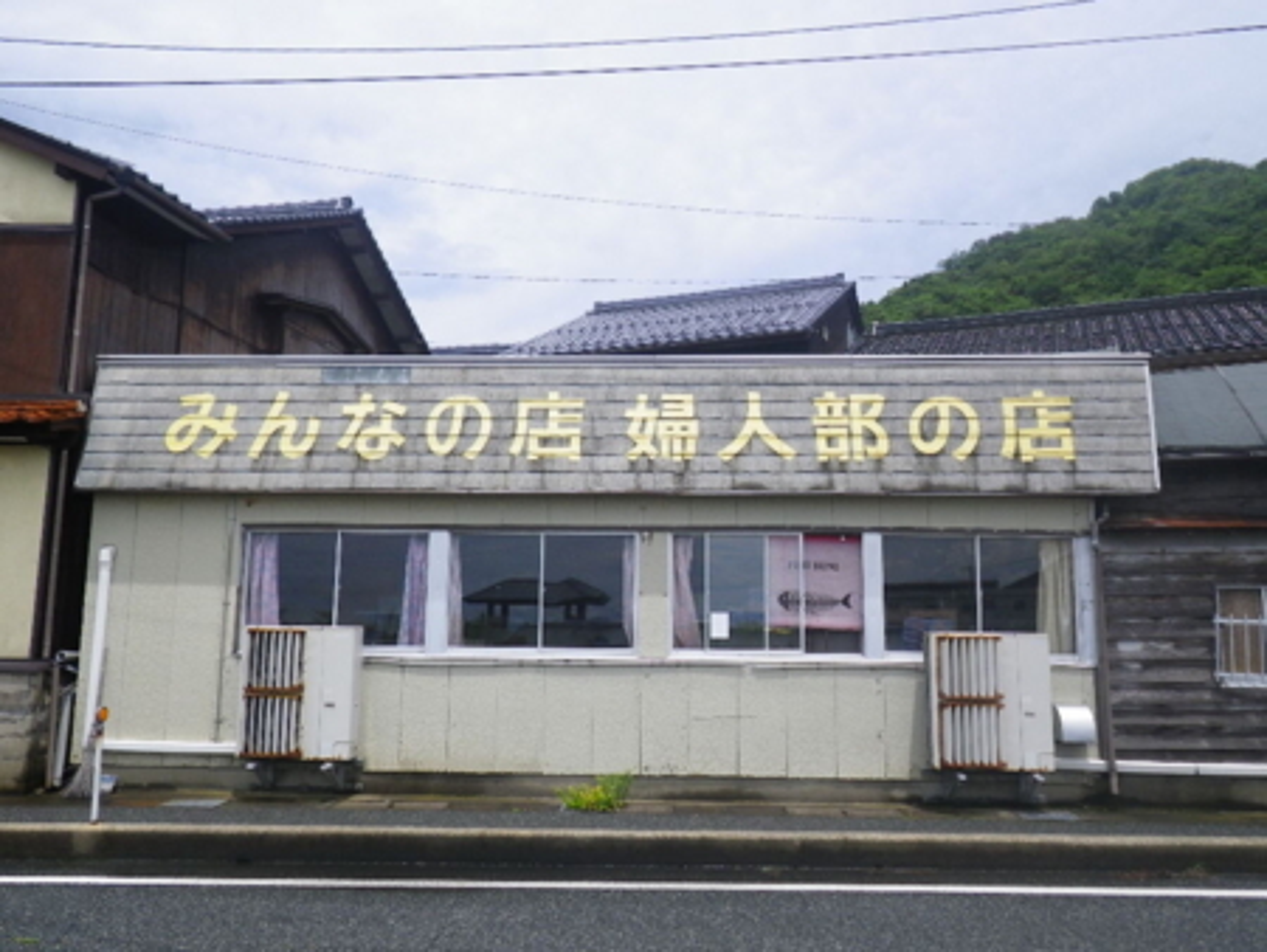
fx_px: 1025
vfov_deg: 49.8
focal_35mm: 28
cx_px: 634
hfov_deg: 63.4
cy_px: 476
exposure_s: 1/640
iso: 80
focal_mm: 5
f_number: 4.2
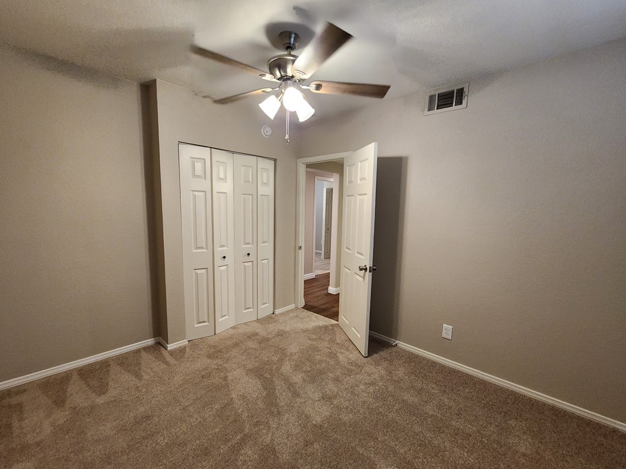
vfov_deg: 85.6
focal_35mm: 14
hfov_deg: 102.1
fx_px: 253
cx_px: 306
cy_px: 247
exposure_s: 1/60
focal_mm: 2.2
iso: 400
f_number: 2.2
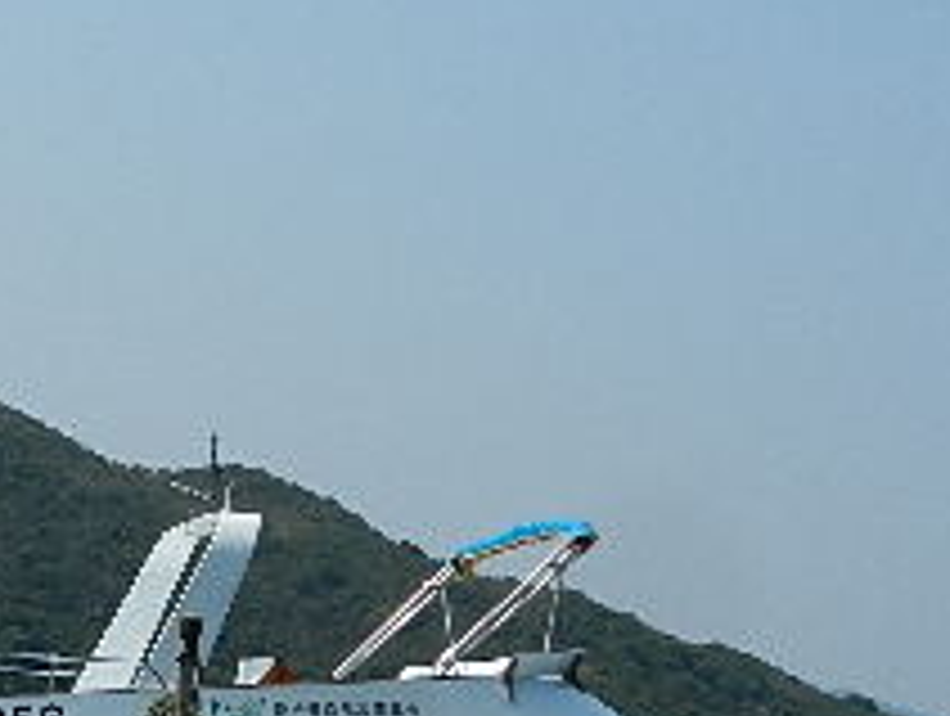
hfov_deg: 16.8
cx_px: 45
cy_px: 522
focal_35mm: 115
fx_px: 3161
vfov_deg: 12.9
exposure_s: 1/640
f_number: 8
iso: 160
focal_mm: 6.9
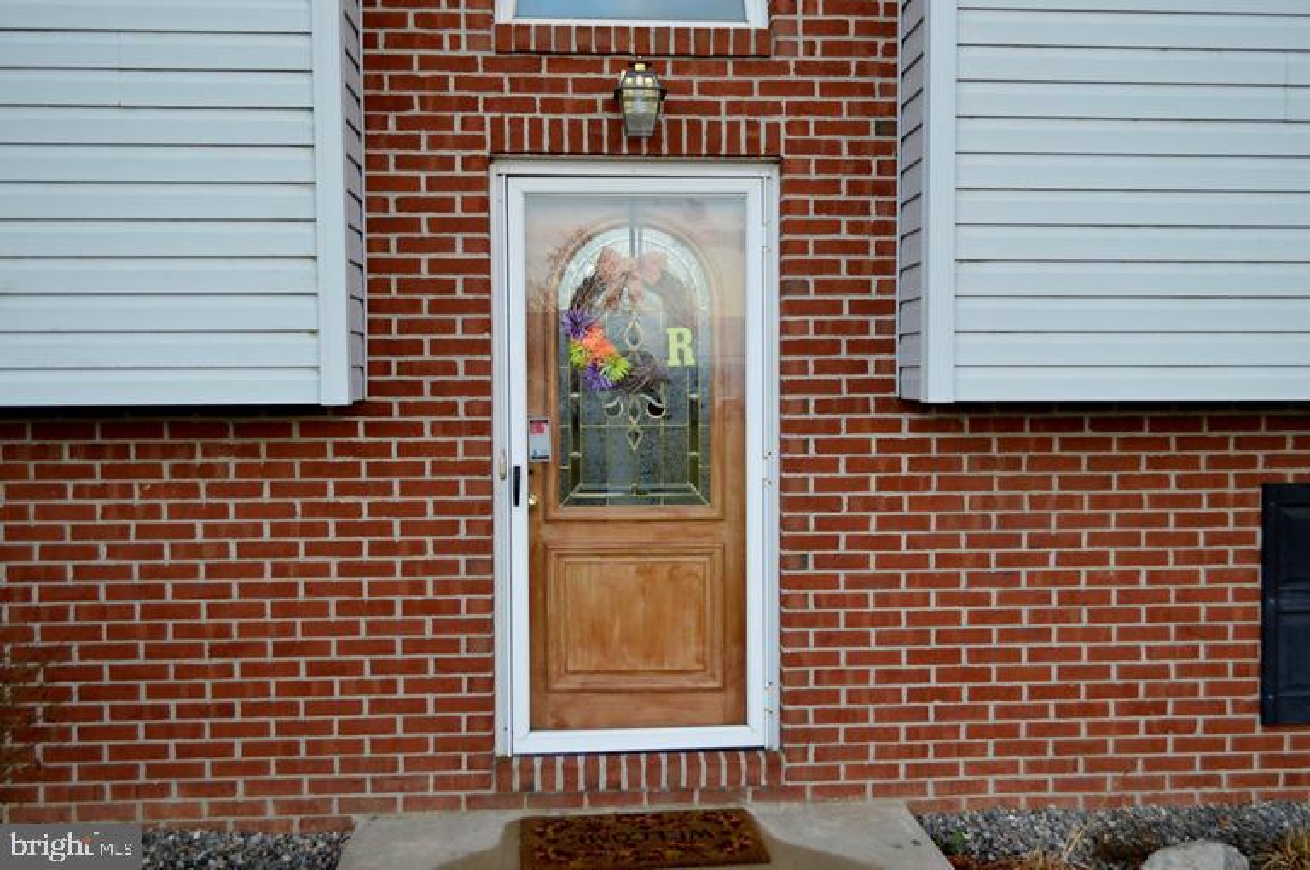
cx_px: 655
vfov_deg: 43.5
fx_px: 1090
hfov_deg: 62.0
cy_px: 435
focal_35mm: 30
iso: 400
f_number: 5
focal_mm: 20
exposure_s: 1/100
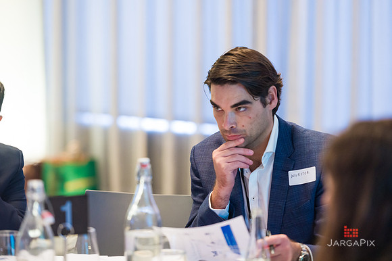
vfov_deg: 7.8
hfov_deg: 11.7
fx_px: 1921
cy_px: 131
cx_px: 196
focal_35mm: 177
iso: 3200
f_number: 3.2
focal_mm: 175
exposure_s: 1/200
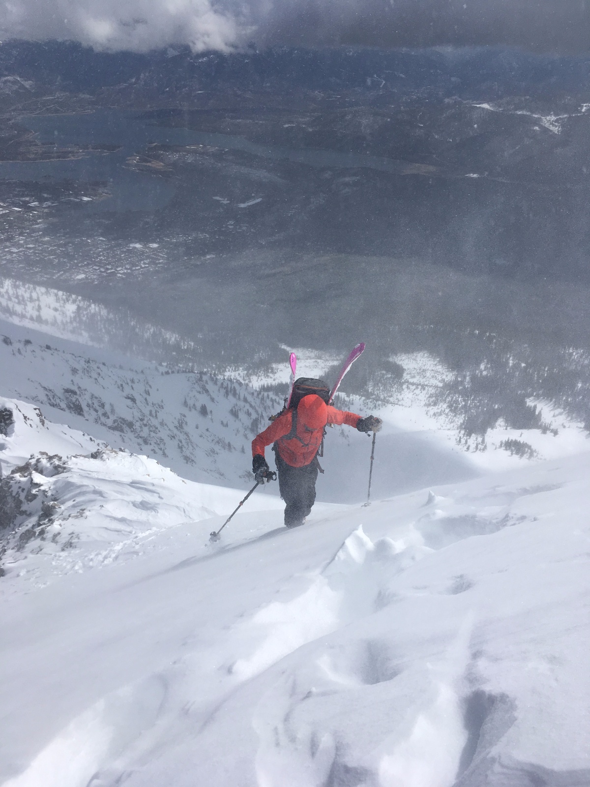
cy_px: 394
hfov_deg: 48.2
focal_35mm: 29
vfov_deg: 61.7
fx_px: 659
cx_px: 295
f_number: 2.2
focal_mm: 4.15
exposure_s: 1/6410
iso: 25
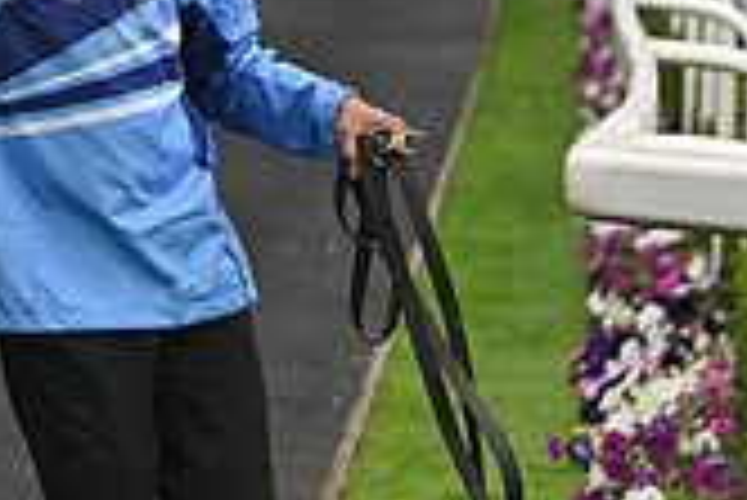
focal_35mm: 272
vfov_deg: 5.0
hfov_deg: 7.4
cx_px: -378
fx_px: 5649
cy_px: -282
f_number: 2.8
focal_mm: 78
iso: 1250
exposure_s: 1/3200
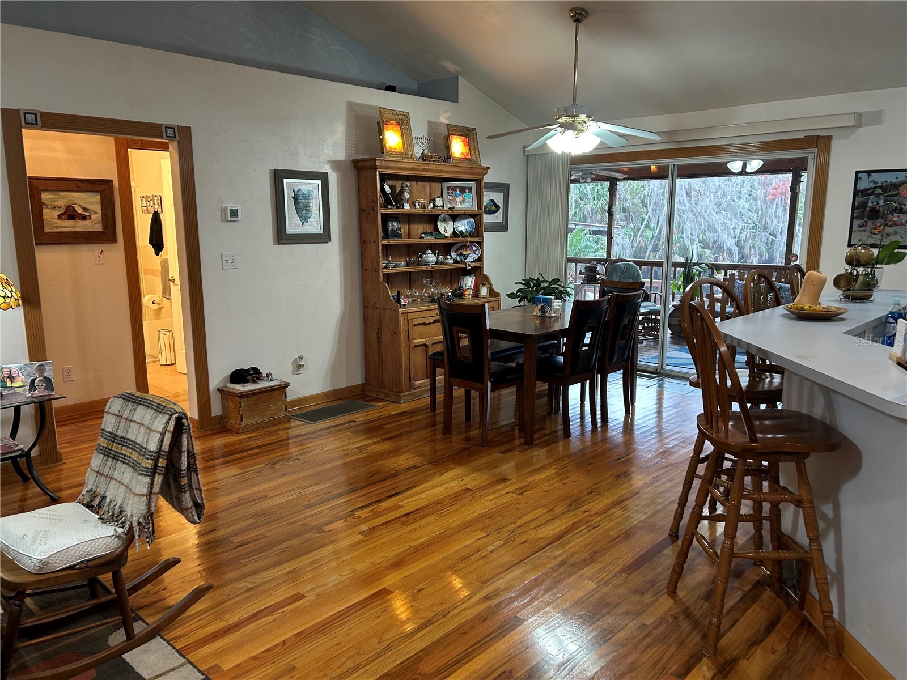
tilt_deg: -9.1
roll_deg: +1.1
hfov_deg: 67.3
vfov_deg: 53.1
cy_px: 340
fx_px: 681
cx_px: 454
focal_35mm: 26
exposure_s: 1/60
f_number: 1.5
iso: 125
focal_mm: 5.7
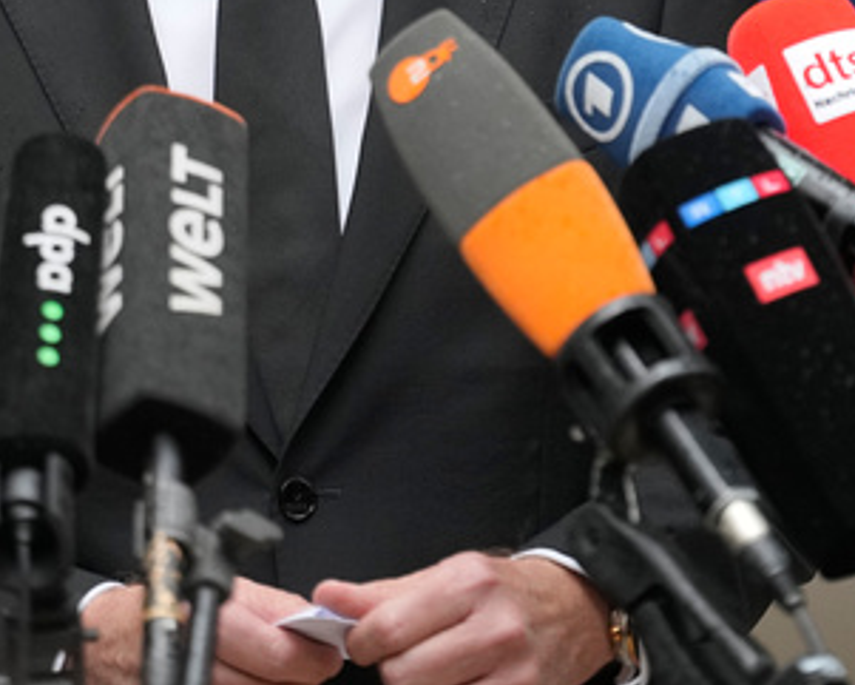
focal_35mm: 479
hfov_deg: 4.0
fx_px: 12125
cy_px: -205
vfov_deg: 3.2
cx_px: 489
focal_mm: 150
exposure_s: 1/1250
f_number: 2
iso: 1000
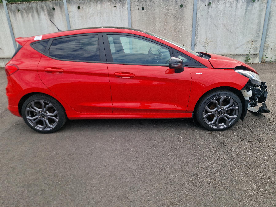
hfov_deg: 73.9
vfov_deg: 58.9
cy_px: 104
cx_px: 138
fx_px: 183
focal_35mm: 23
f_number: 1.8
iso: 50
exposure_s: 1/588
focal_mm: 5.4
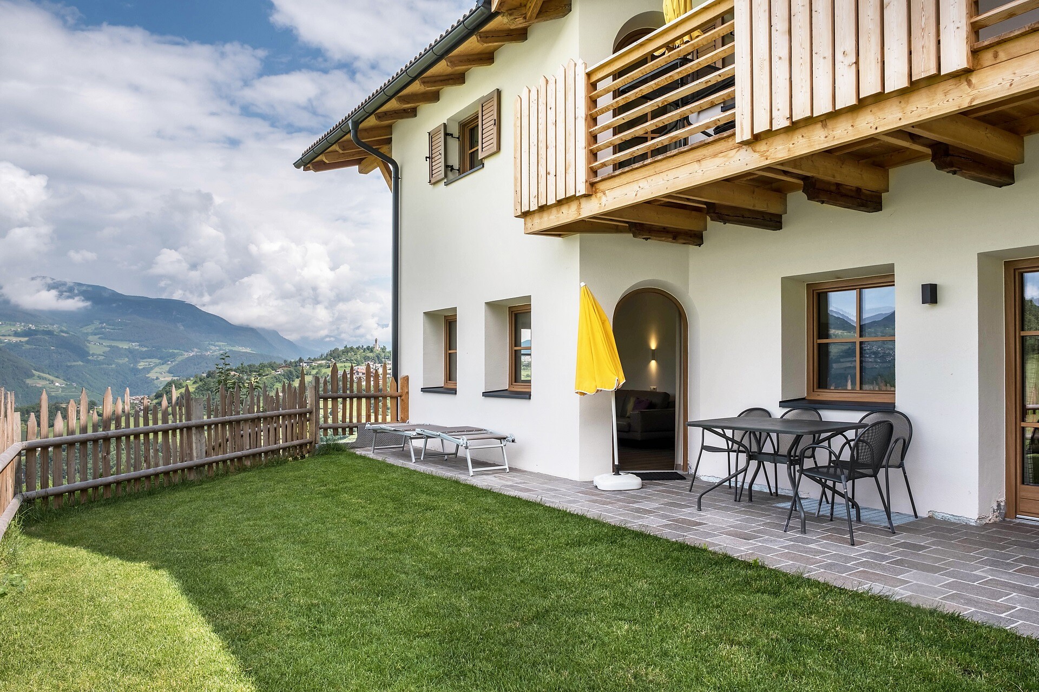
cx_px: 520
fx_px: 692
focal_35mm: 24
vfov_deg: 53.1
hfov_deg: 73.8
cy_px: 346
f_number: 10
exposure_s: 1/1000
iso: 160
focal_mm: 16
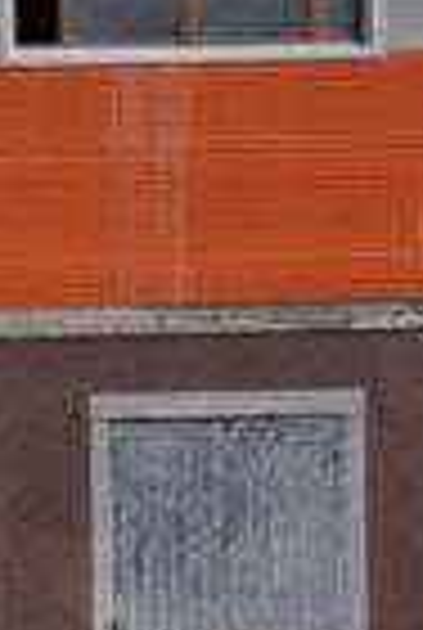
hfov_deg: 3.3
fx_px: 7243
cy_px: 1066
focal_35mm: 413
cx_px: -54
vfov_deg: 4.9
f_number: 10
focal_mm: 56
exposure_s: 1/320
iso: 100
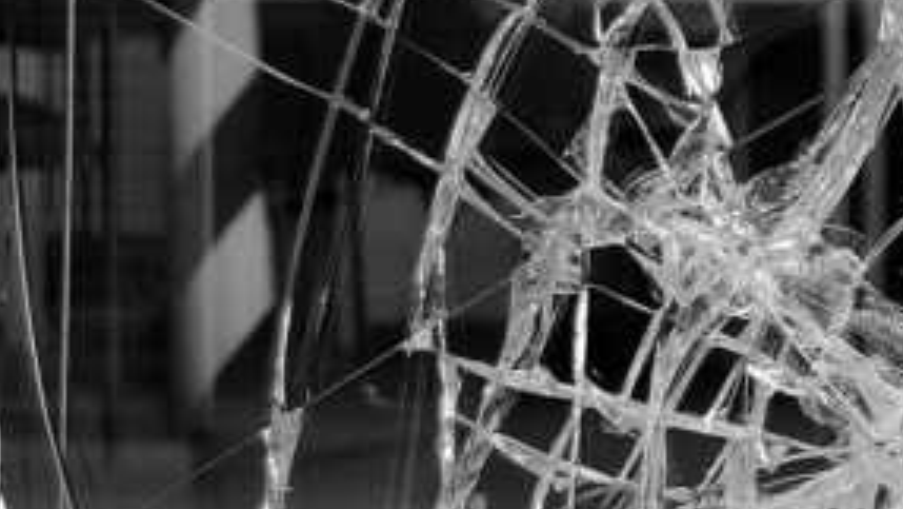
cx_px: 1354
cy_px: 346
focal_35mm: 135
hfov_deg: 14.8
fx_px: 3233
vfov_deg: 9.0
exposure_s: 1/50
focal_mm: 24
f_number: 4
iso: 100
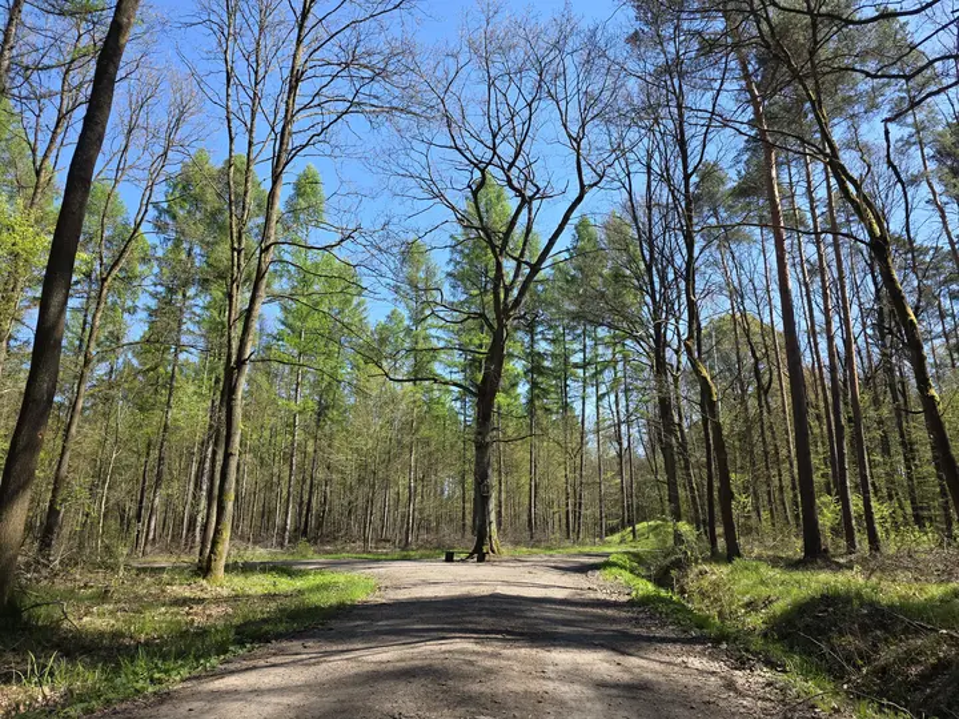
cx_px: 480
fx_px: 637
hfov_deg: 73.9
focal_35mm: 23
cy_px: 360
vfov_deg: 58.9
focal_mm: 6.3
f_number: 1.7
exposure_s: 1/1677
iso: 80
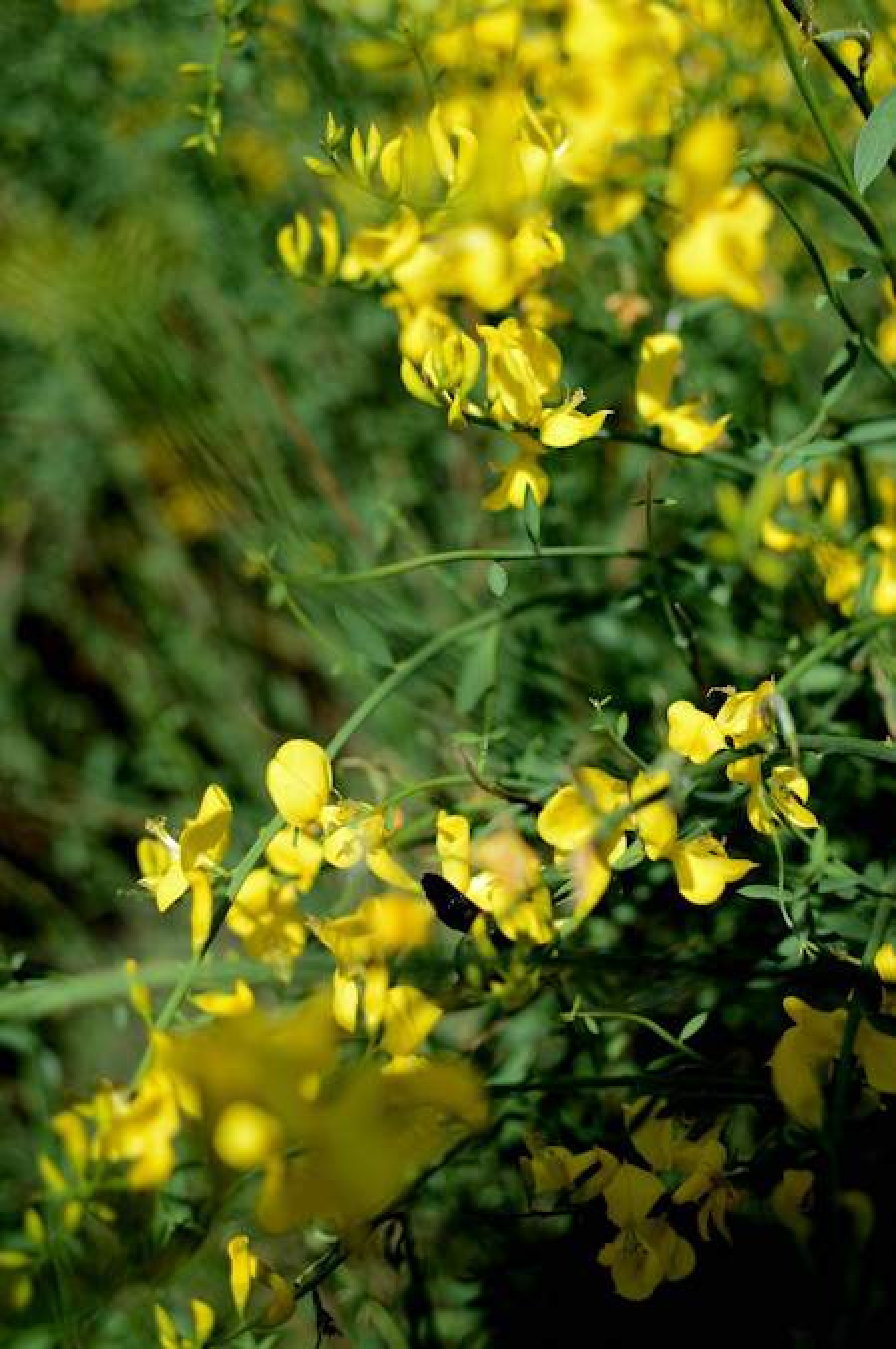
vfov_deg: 37.9
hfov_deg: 25.7
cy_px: 674
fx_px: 1964
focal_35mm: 52
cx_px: 448
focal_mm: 35
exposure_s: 1/1600
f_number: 2.5
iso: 100
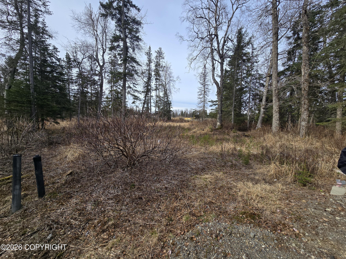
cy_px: 130
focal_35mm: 13
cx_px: 173
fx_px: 130
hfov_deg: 106.2
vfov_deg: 89.9
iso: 50
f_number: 2.2
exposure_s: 1/1343
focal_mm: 2.2
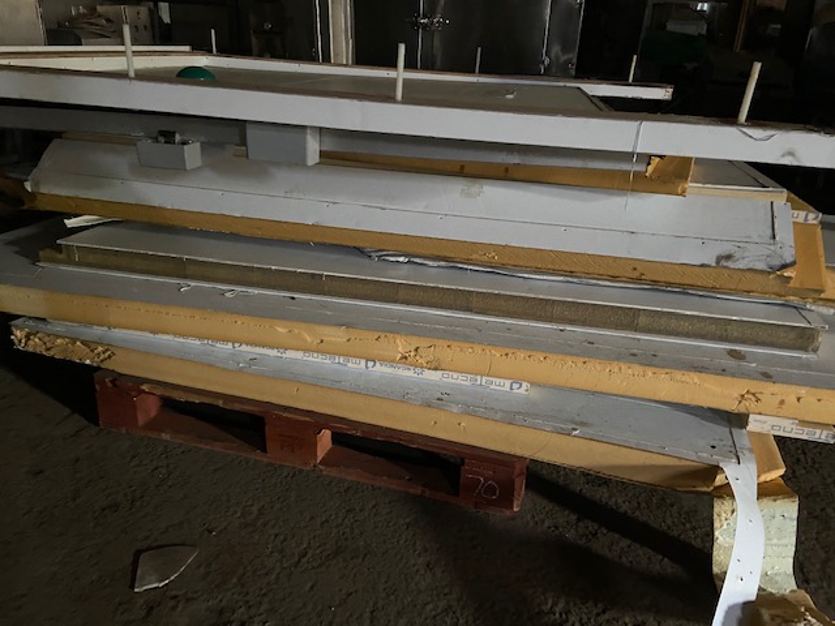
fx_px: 627
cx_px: 418
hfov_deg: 67.3
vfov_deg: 53.1
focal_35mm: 26
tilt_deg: -23.8
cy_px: 313
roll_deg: -1.2
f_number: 1.8
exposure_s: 1/30
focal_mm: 4.25
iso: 1000
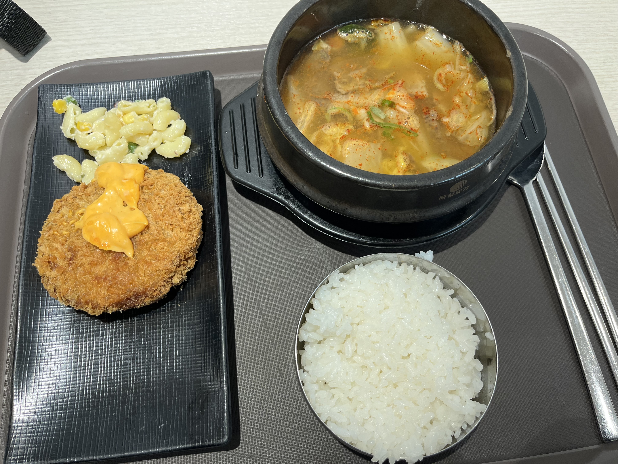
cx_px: 309
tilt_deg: -69.9
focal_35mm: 26
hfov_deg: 67.3
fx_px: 464
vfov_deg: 53.1
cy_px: 232
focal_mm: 5.1
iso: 64
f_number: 1.6
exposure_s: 1/121
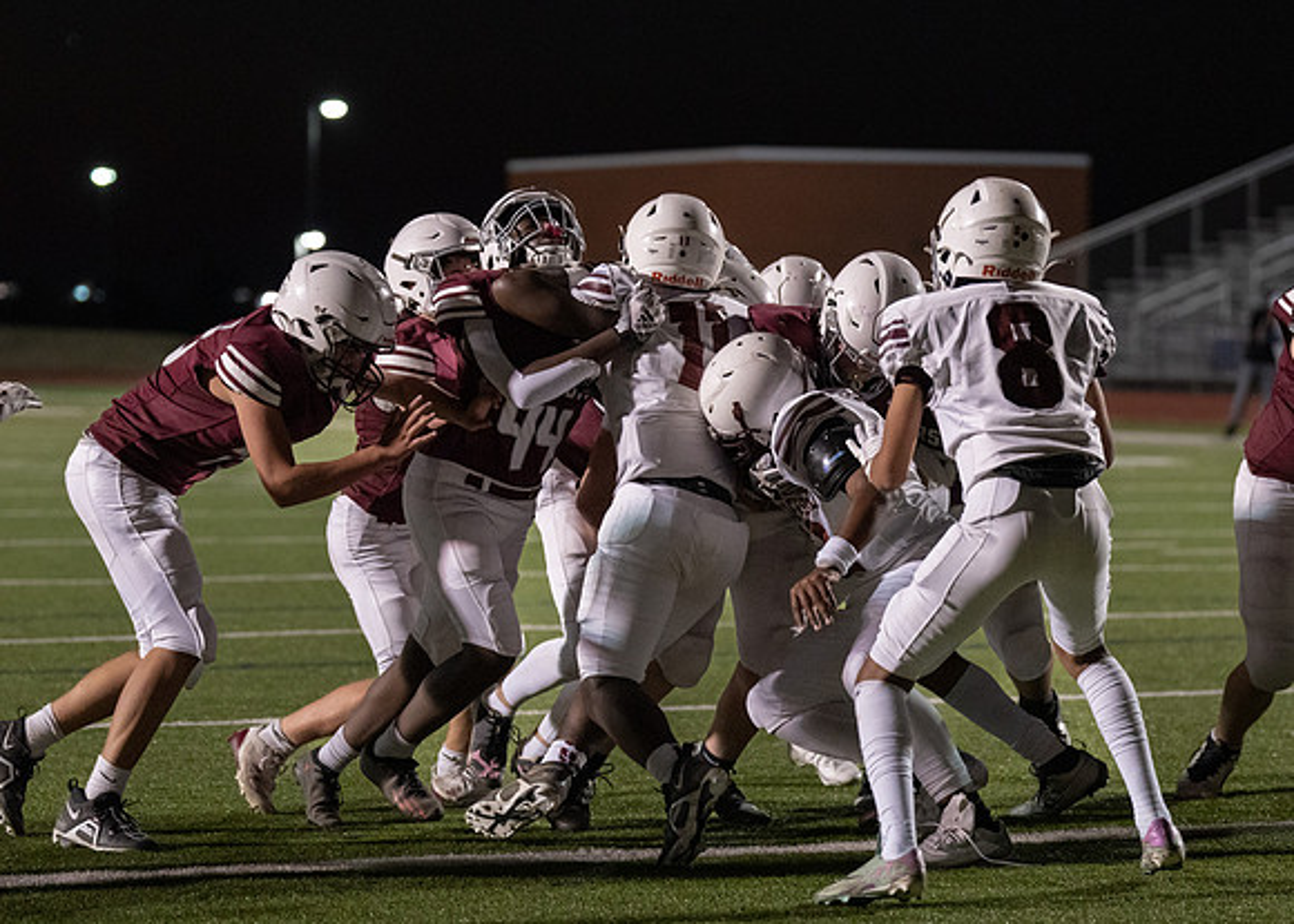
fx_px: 5794
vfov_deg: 9.1
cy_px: 511
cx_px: 674
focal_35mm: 158
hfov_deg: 12.7
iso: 2500
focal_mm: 108
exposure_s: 1/1000
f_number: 2.8
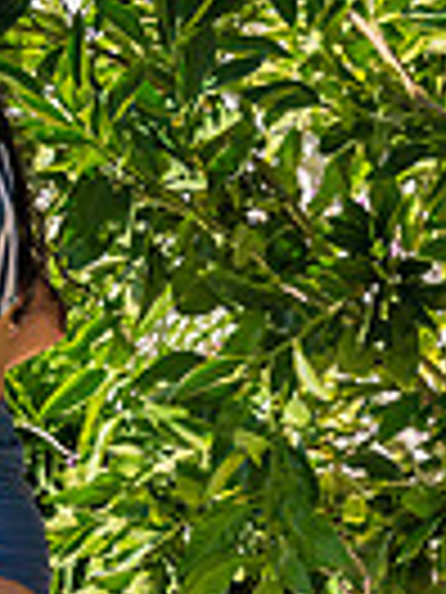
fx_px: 3951
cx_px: -149
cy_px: 225
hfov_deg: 6.4
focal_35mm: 230
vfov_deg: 8.6
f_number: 6.3
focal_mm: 70
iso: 250
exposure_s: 1/800
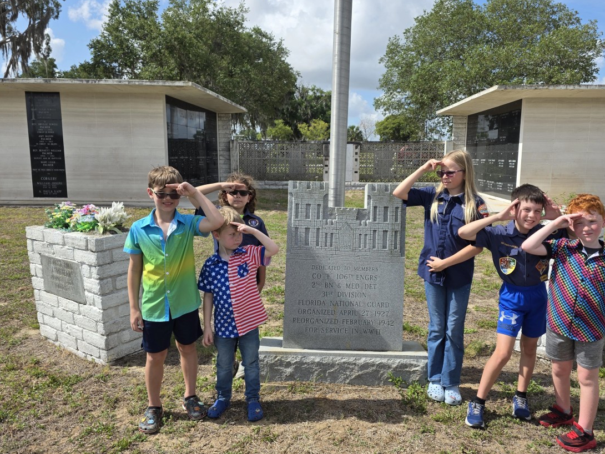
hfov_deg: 65.2
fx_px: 472
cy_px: 233
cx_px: 325
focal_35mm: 27
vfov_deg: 51.4
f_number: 1.7
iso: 80
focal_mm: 6.3
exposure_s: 1/10000
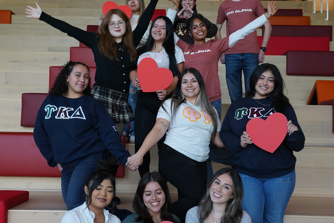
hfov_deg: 33.4
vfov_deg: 22.6
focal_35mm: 60
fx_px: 557
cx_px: 168
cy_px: 111
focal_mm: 41
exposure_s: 1/60
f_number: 7.1
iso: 800
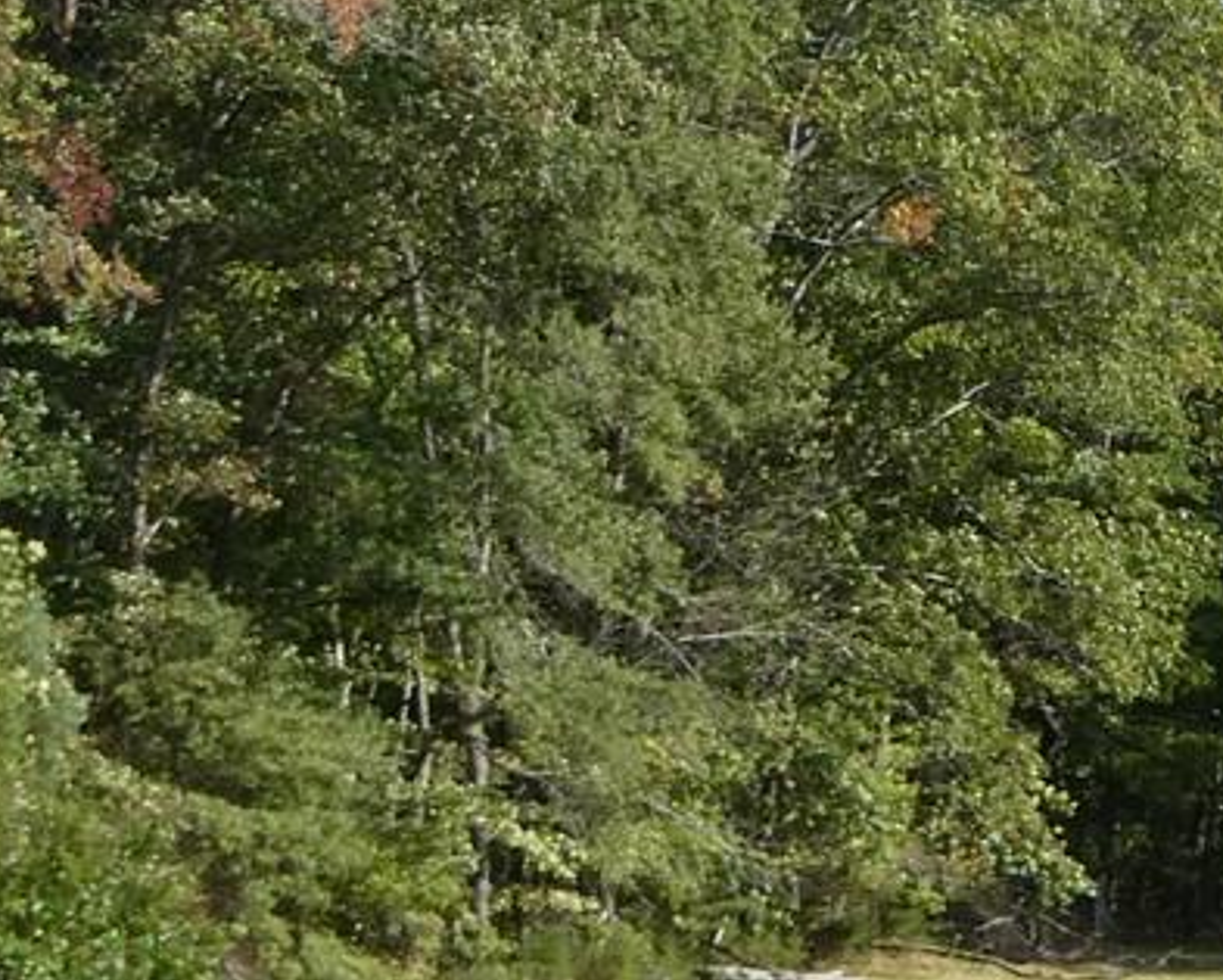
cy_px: 1282
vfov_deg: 12.3
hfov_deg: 15.6
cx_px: 1021
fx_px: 4419
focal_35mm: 122
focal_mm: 4.3
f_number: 3.3
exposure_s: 1/500
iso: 80
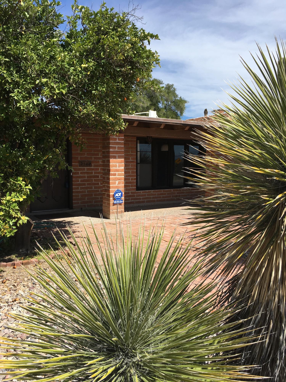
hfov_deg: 48.2
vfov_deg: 61.7
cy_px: 191
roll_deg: +1.3
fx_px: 319
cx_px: 143
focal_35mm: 29
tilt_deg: -5.8
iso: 25
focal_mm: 4.15
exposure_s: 1/1832
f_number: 2.2
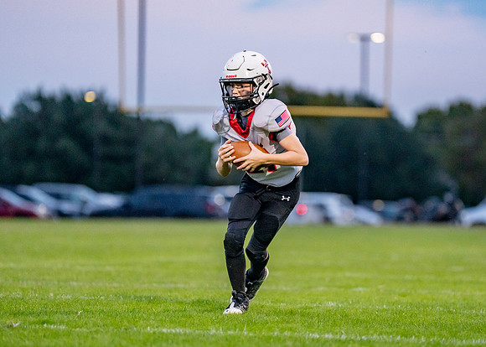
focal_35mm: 285
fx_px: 3928
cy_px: 179
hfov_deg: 7.1
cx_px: 280
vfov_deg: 5.1
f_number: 2.8
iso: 2000
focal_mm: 200
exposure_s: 1/1000
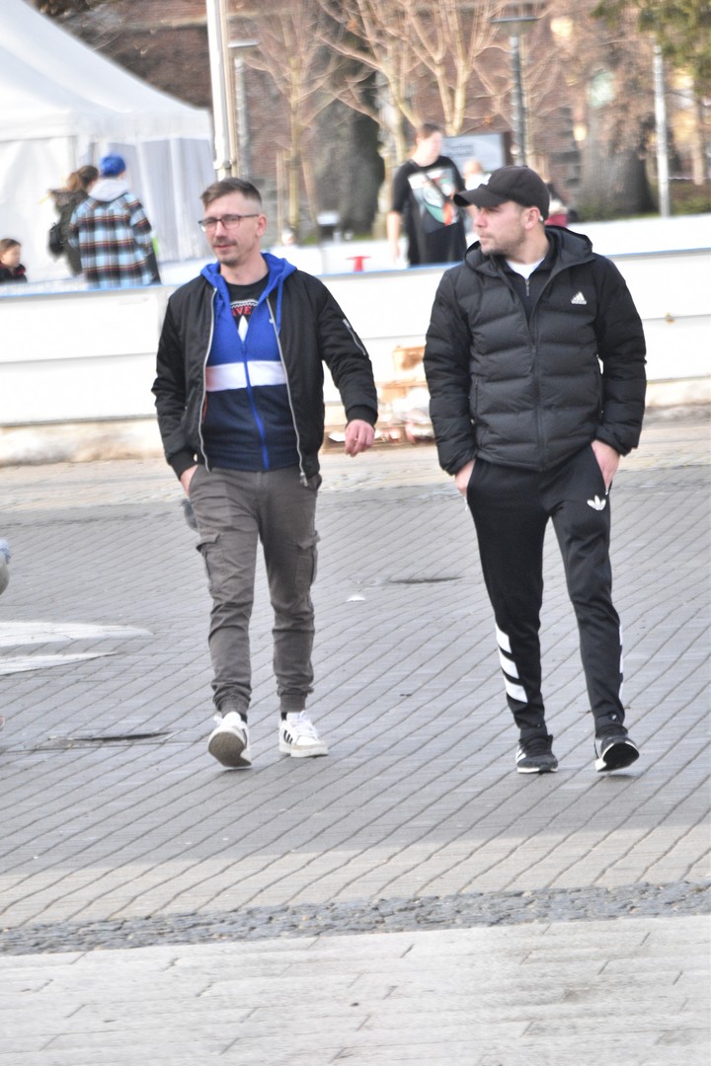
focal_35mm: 315
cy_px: 533
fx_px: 9331
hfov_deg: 4.4
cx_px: 356
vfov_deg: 6.5
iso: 2000
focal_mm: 210
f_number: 5.3
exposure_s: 1/2000
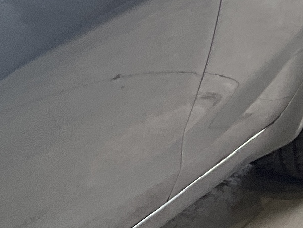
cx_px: -511
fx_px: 1707
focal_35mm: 195
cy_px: 132
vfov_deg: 7.6
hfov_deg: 8.8
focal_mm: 3
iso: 40
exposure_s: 1/122
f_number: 1.8
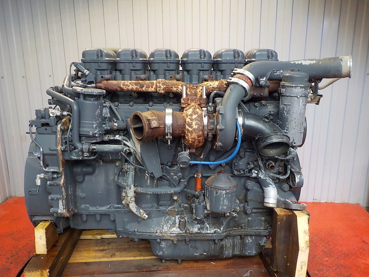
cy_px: 138
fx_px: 320
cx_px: 184
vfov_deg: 46.8
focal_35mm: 30
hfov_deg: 60.0
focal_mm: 4.1
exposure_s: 1/30
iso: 280
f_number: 3.3
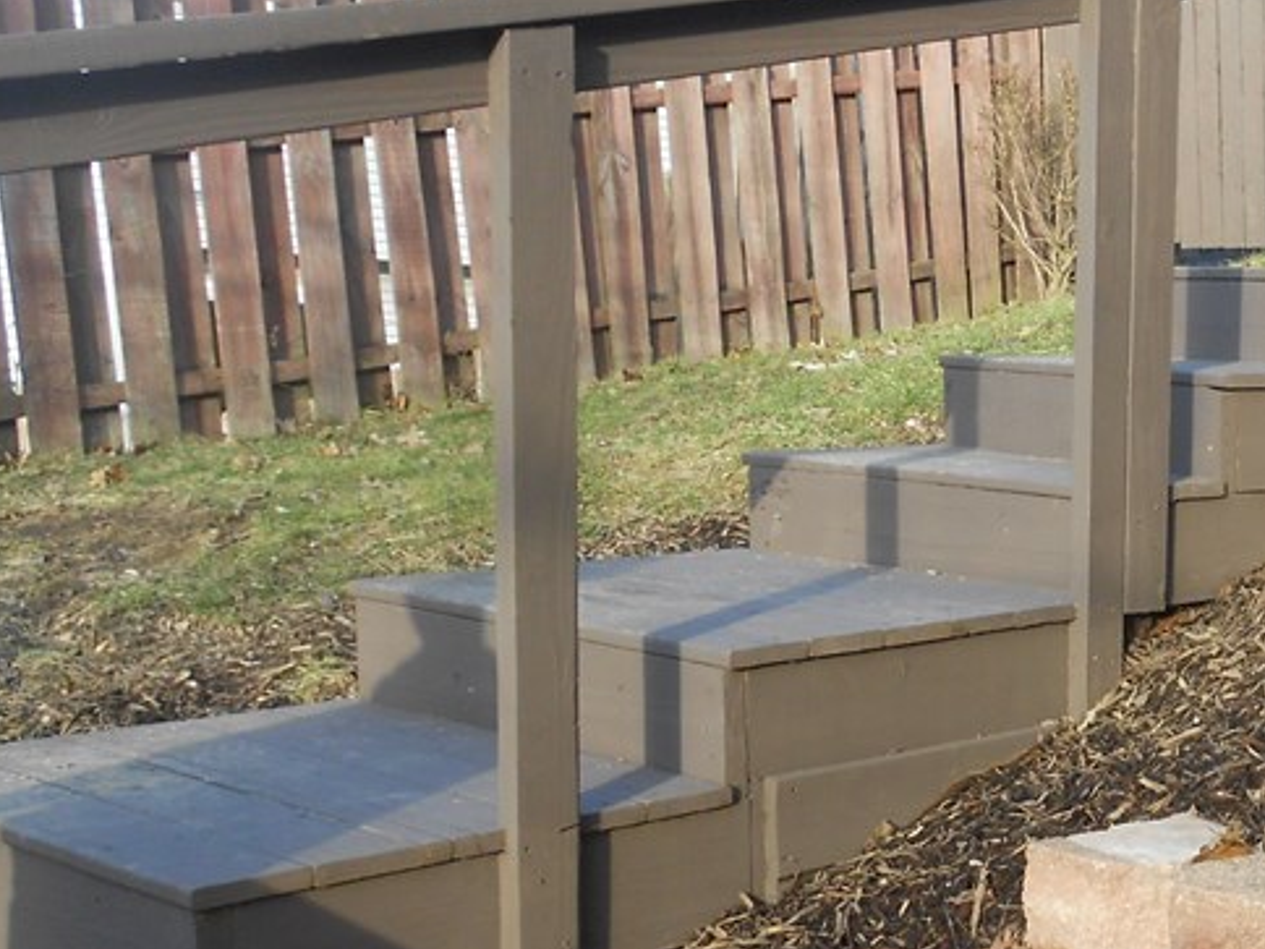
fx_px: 2010
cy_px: 614
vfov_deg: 26.4
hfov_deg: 32.0
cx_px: 1283
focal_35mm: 55
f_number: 3.2
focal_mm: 4.6
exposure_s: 1/125
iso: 80
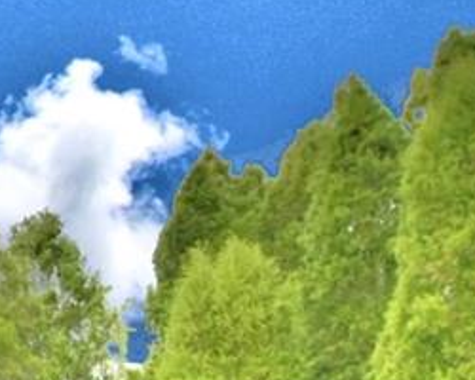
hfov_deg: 17.3
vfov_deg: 15.1
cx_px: -380
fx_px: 1265
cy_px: 656
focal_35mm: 90
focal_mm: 10
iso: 100
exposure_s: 1/250
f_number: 5.6
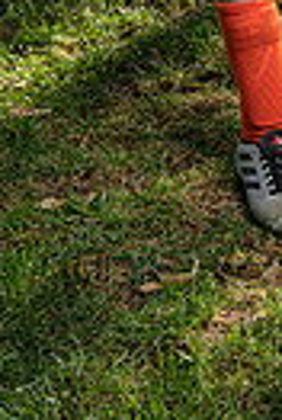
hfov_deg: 12.0
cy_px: -298
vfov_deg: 15.8
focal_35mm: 113
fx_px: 1321
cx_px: 324
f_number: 5.6
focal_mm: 33
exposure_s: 1/160
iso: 100
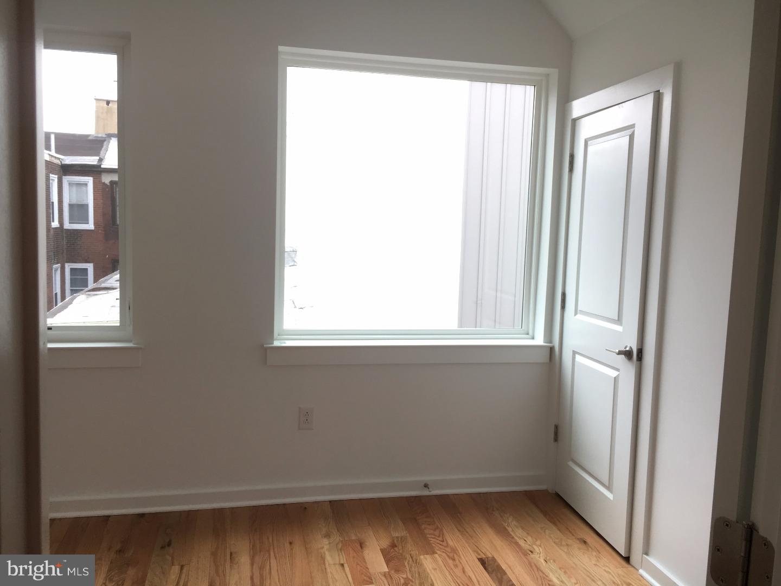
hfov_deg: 61.7
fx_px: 654
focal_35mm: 29
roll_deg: -1.3
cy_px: 293
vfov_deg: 48.2
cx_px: 390
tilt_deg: -4.1
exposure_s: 1/120
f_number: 2.2
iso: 40
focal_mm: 4.15
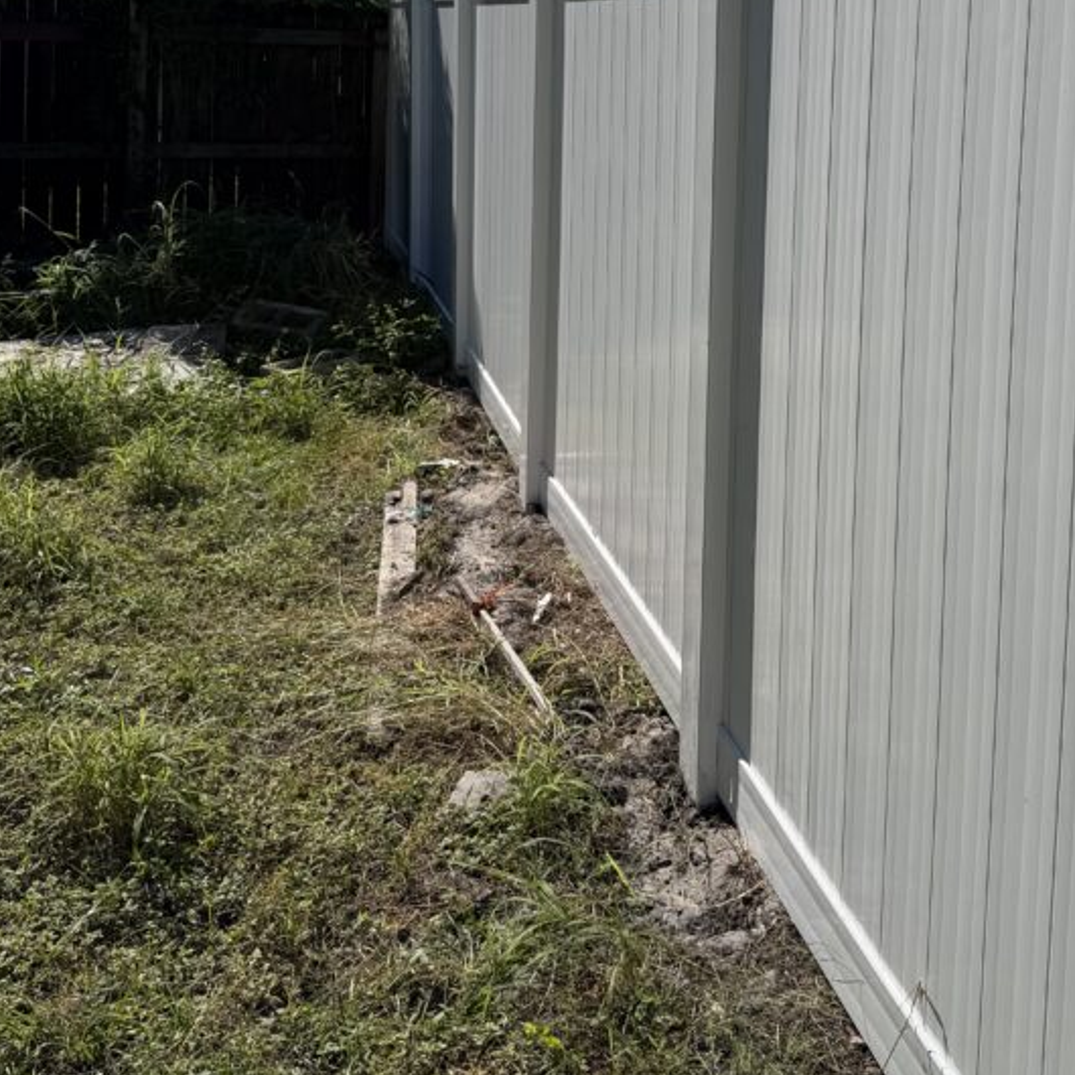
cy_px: 207
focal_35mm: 41
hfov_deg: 40.5
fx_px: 1441
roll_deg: -3.3
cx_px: 700
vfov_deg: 39.2
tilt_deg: -4.5
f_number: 1.78
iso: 80
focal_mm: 6.76
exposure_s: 1/7353
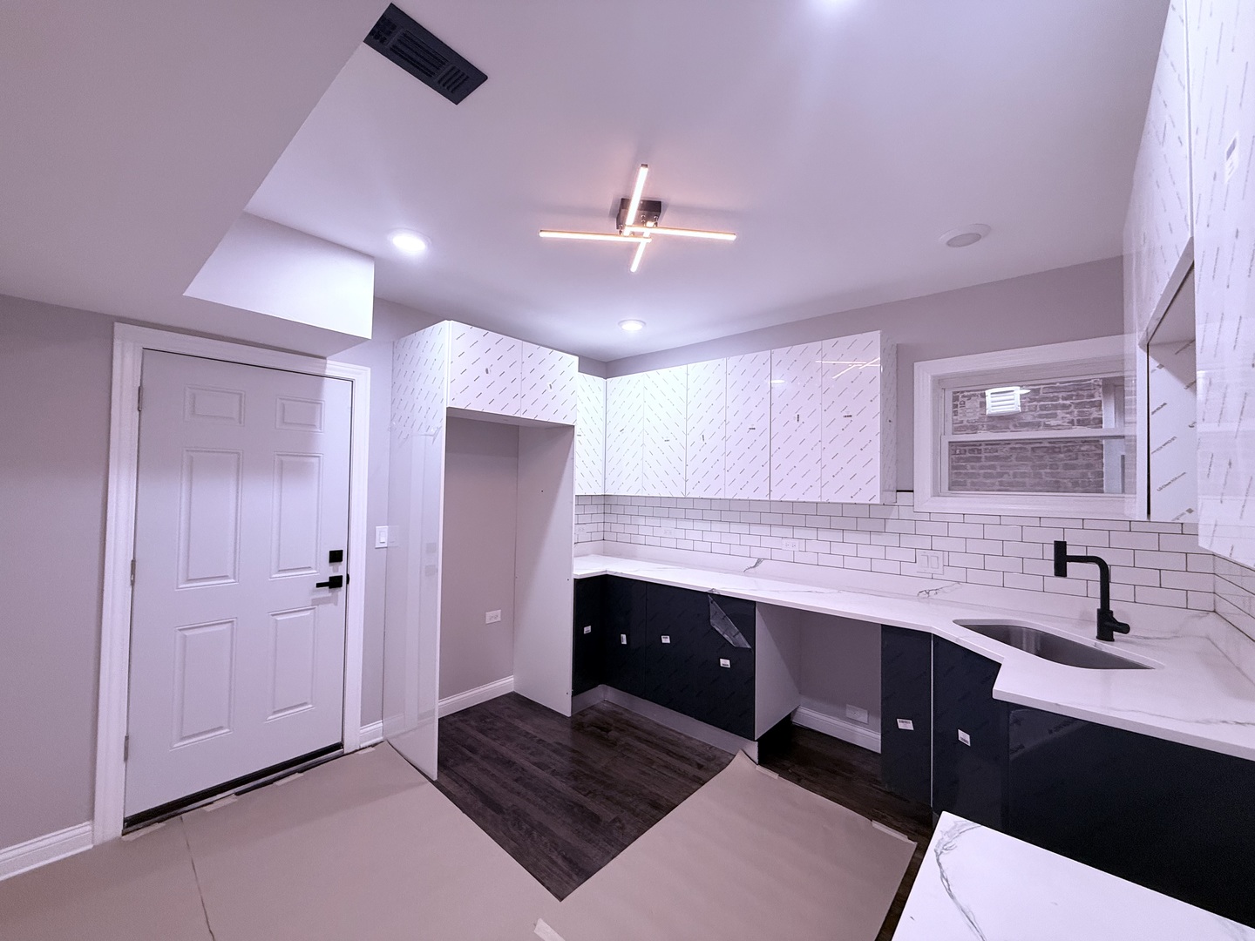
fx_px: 508
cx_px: 628
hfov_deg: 102.1
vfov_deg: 85.7
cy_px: 470
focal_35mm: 14
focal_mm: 2.22
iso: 160
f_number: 2.2
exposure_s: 1/120
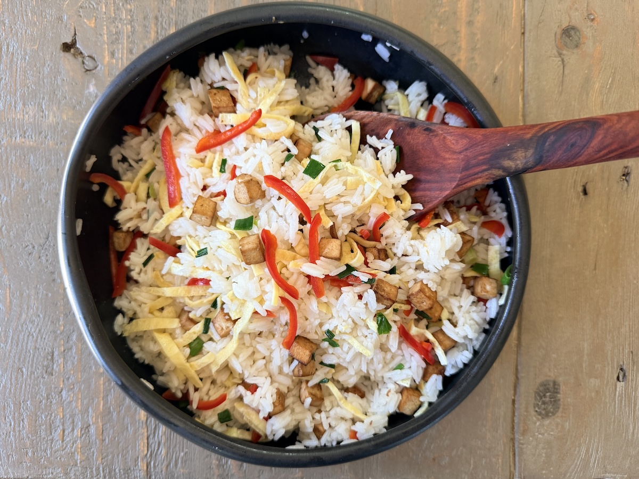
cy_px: 240
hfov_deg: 71.6
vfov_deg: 56.8
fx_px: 443
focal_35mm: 24
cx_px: 320
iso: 200
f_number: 1.78
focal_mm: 6.76
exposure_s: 1/108
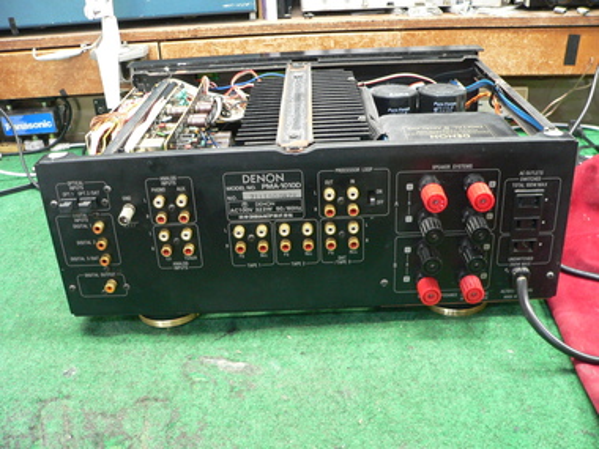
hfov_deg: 51.4
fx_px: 623
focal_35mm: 36
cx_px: 300
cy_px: 224
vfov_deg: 39.7
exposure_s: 1/5
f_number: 2.8
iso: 200
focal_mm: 6
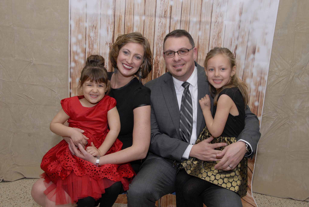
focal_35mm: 38
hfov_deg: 51.2
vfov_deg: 35.6
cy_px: 104
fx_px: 322
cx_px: 154
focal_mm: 25
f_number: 10
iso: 500
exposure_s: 1/80
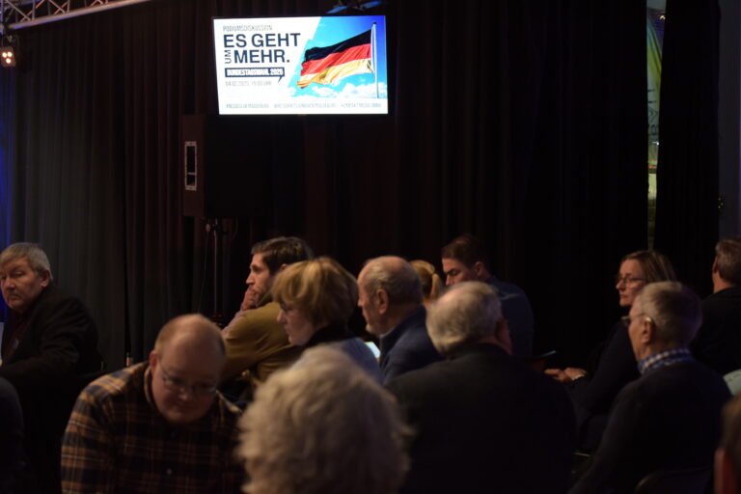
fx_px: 1081
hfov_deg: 37.9
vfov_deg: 25.8
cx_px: 370
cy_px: 247
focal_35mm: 52
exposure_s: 1/50
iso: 900
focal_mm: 35
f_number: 2.8
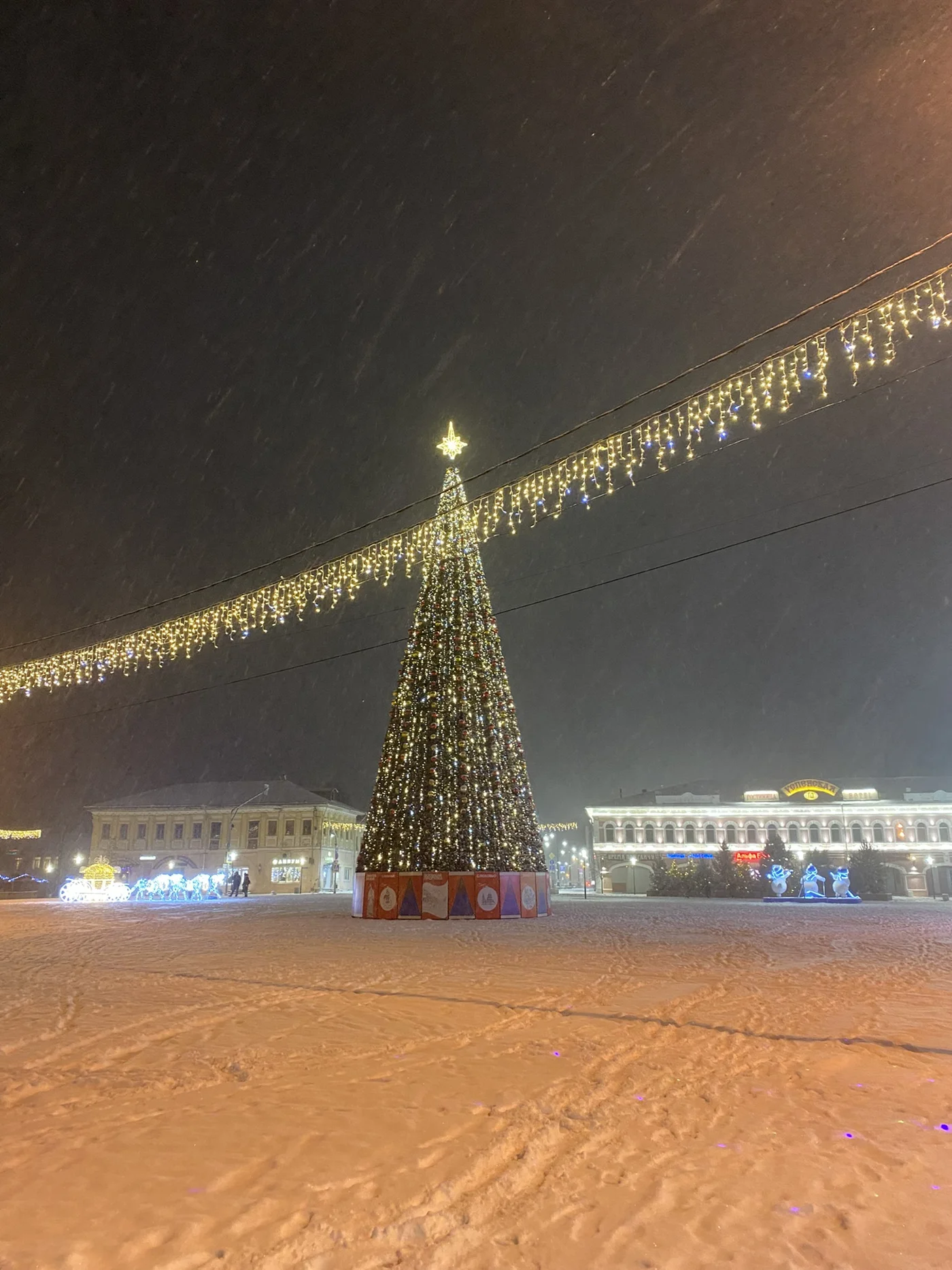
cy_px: 635
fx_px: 954
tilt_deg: +16.1
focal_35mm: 26
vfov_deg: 67.3
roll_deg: +0.4
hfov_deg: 53.1
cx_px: 476
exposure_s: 1/33
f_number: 1.8
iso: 400
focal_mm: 4.25
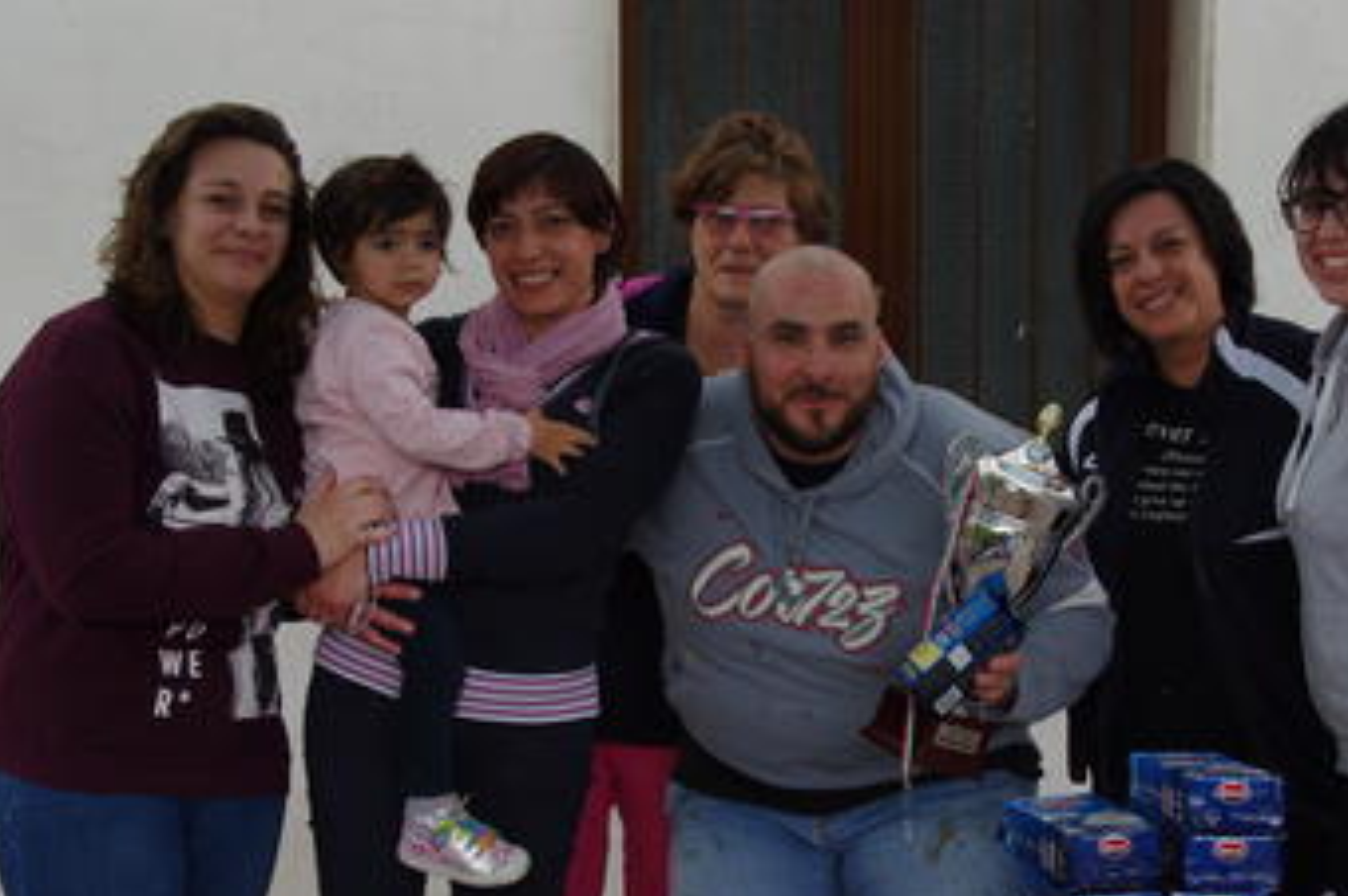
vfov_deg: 16.8
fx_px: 3030
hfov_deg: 25.0
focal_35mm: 81
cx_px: 789
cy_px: 498
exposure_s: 1/60
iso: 400
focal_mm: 37
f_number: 8
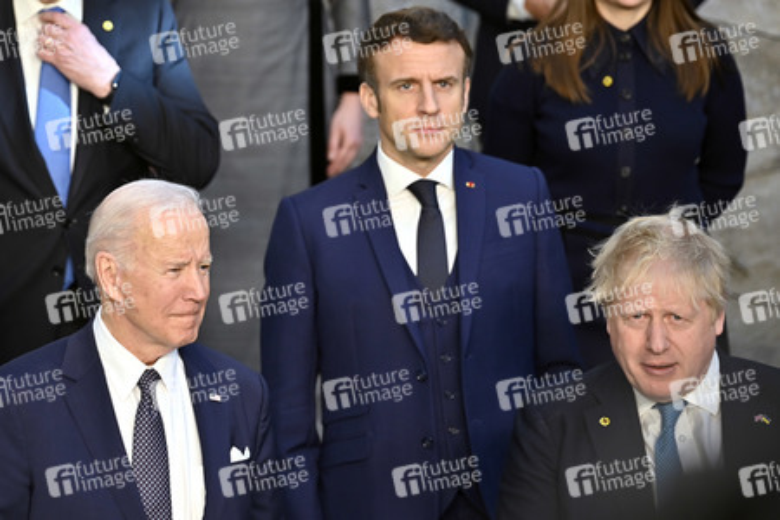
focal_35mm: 140
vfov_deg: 9.8
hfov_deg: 14.7
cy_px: 260
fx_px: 3033
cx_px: 390
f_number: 2.8
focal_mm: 140
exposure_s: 1/400
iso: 400
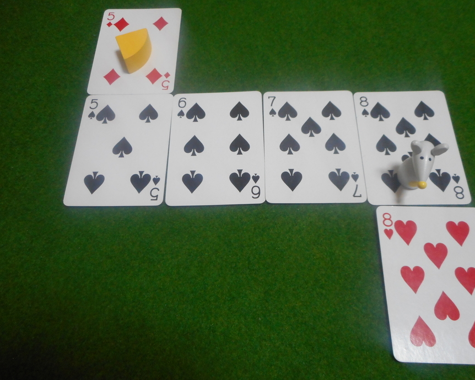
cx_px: 251
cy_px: 188
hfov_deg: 60.4
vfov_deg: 50.0
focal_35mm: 29
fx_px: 408
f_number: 3.7
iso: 400
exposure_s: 1/30
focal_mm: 4.5
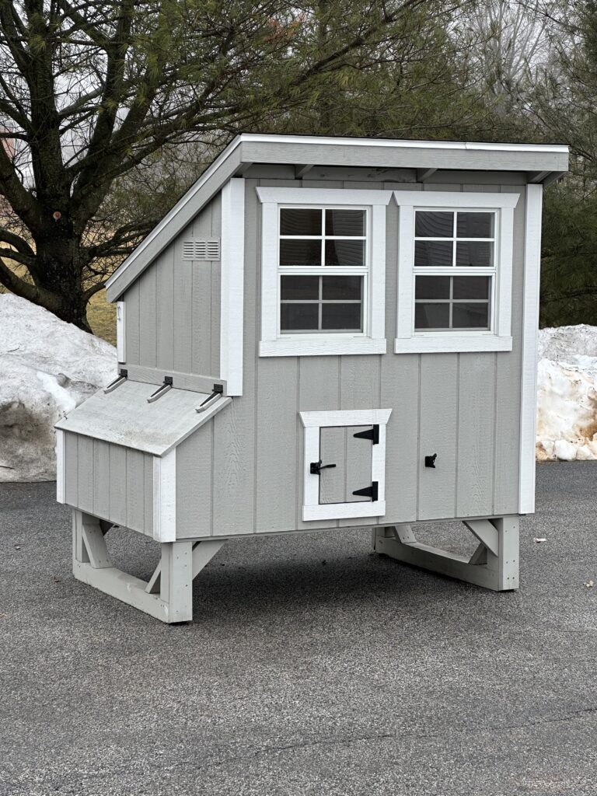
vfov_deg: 25.3
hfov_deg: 19.1
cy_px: 398
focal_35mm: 77
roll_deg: +1.5
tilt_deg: -6.7
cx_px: 298
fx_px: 1771
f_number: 2.8
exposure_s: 1/205
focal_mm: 9
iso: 32
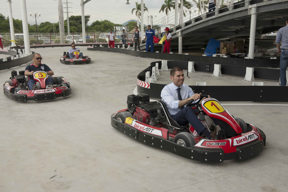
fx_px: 304
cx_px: 144
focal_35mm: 38
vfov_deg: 35.1
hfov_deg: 50.7
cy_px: 96
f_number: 9
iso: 800
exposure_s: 1/1250
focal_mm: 38
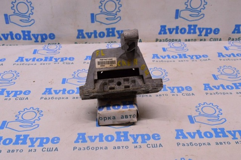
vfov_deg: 30.8
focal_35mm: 44
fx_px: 291
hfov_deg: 45.0
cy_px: 80
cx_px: 120
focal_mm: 29
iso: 1600
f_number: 8
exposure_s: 1/125
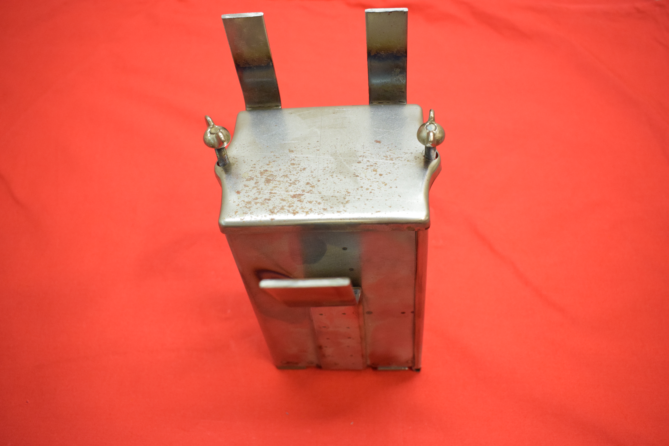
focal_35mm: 33
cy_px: 223
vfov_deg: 40.0
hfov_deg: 57.2
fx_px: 613
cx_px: 334
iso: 2000
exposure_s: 1/125
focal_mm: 22
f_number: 5
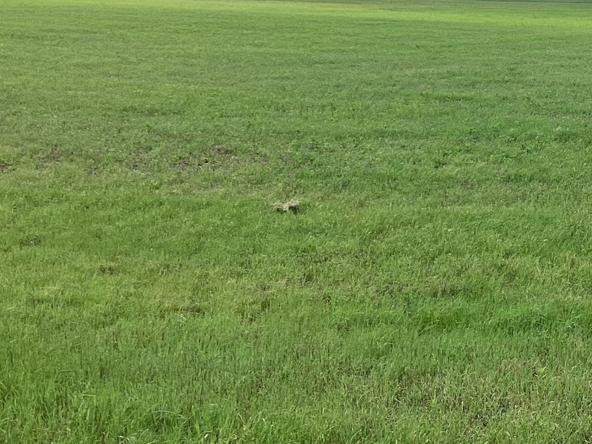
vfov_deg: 20.8
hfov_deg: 26.2
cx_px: 600
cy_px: 113
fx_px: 1197
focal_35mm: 70
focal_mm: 3.3
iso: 25
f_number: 2.4
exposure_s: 1/543
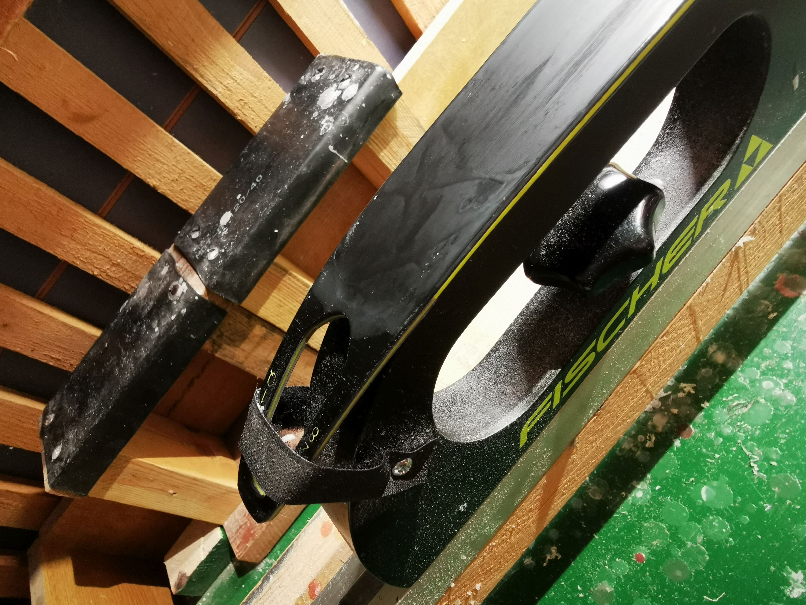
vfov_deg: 63.3
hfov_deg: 78.8
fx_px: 489
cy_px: 330
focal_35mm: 21
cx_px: 367
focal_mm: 2.26
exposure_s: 1/33.3
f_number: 2.2
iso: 320
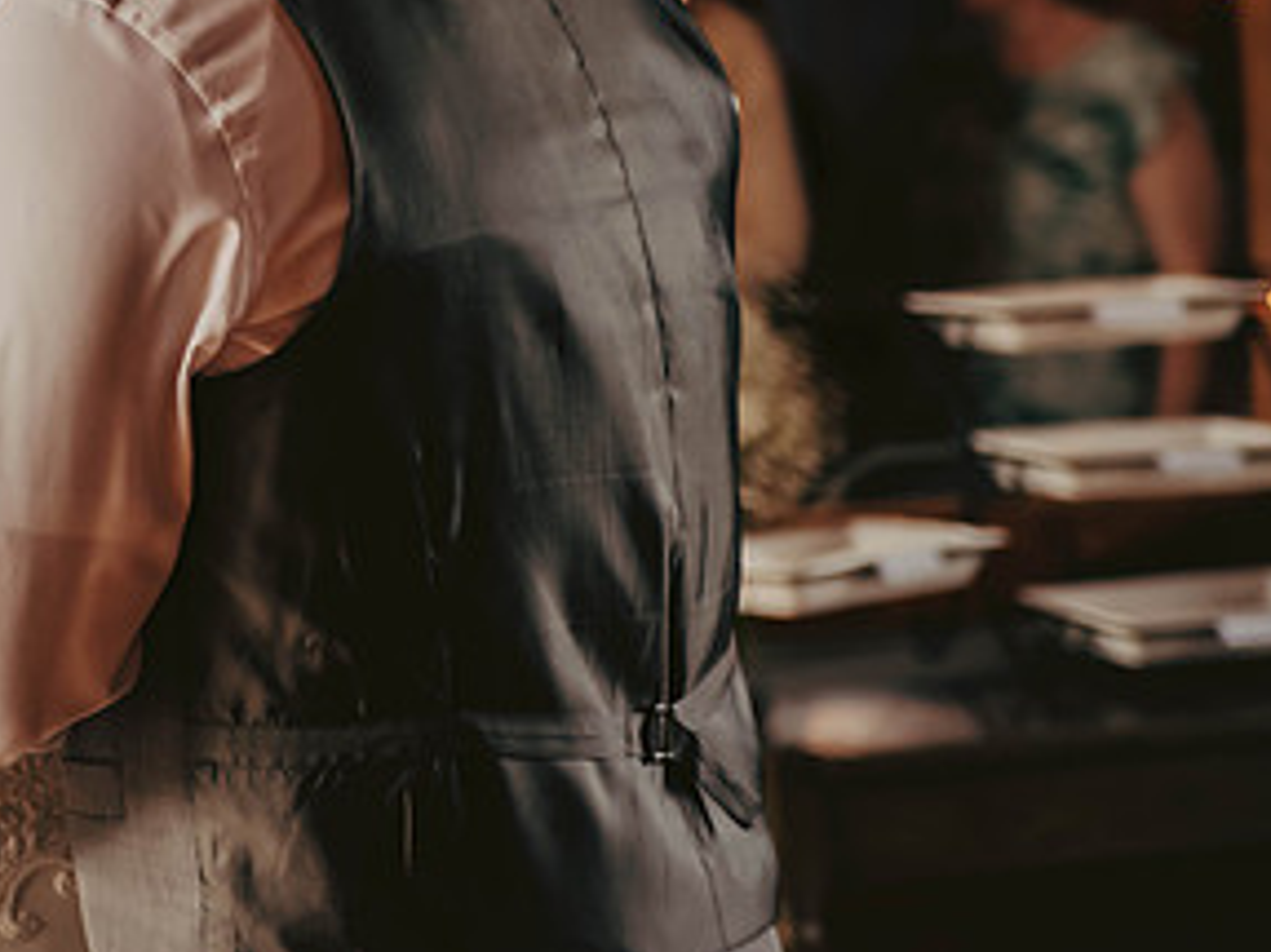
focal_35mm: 146
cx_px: 62
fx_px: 5358
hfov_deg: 13.4
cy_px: 104
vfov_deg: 10.1
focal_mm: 75
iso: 800
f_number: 2.8
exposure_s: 1/200
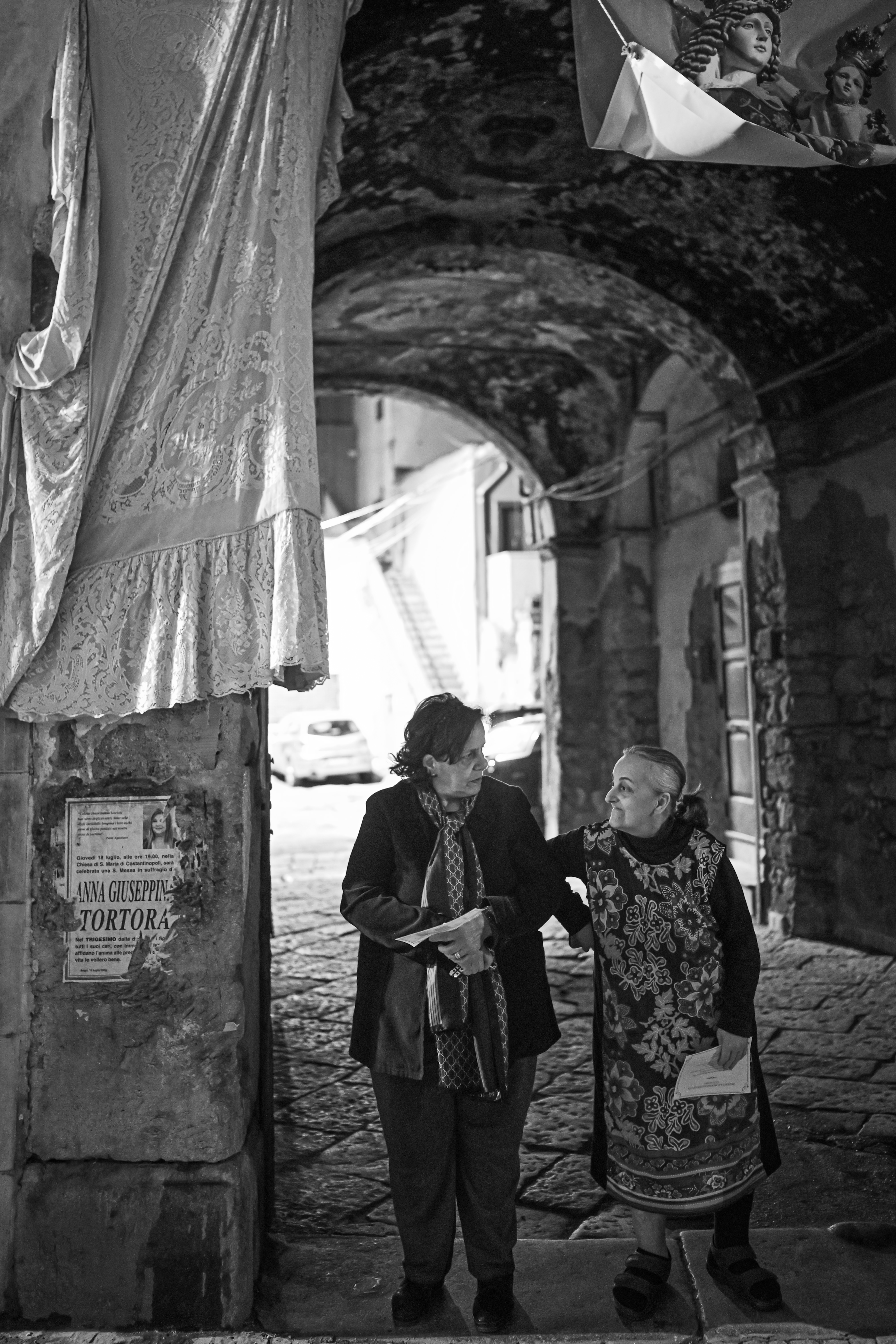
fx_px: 1307
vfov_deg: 54.4
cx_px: 448
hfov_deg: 37.9
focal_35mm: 35
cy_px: 672
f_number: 1.8
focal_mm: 35
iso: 4000
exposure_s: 1/25
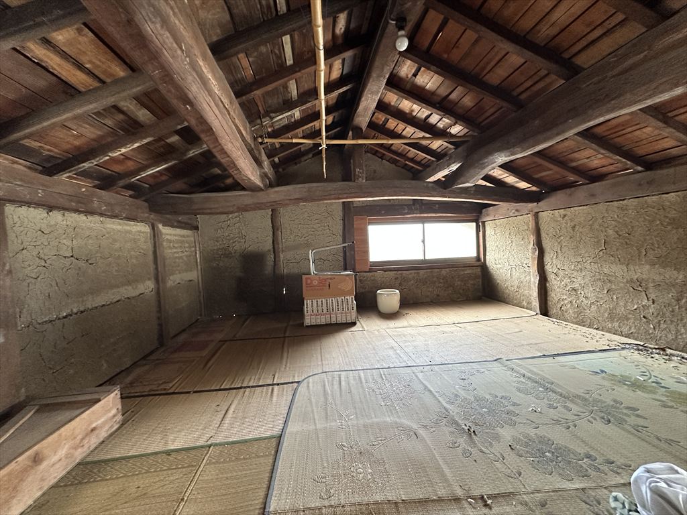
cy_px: 258
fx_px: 278
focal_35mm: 14
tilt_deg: +0.2
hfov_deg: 102.1
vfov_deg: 85.7
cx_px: 344
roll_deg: +2.2
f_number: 2.2
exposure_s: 1/60
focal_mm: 2.22
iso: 400
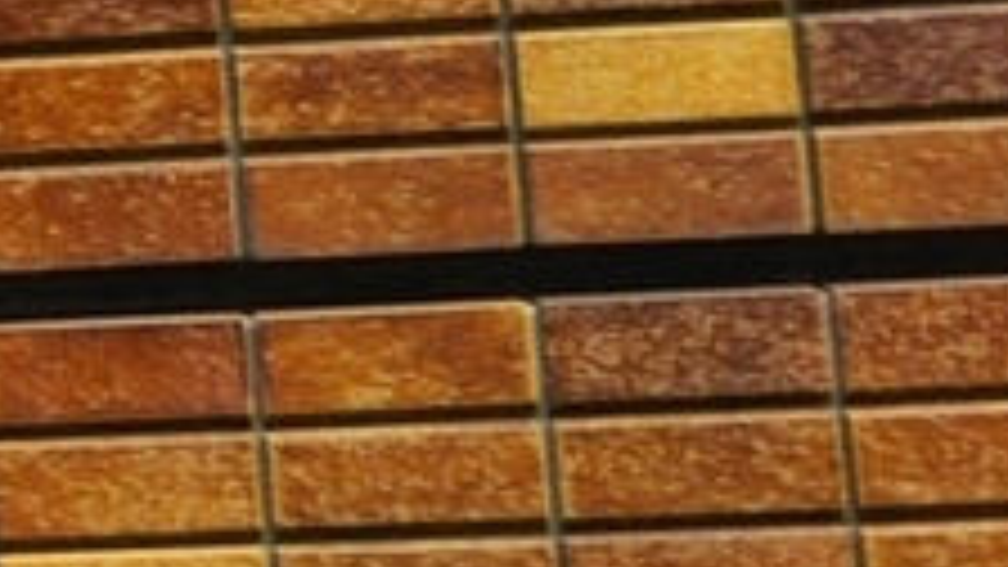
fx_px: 4677
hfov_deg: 10.2
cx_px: -1660
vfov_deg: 6.9
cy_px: 27
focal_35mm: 175
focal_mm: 4
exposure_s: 1/185
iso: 31
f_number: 2.2
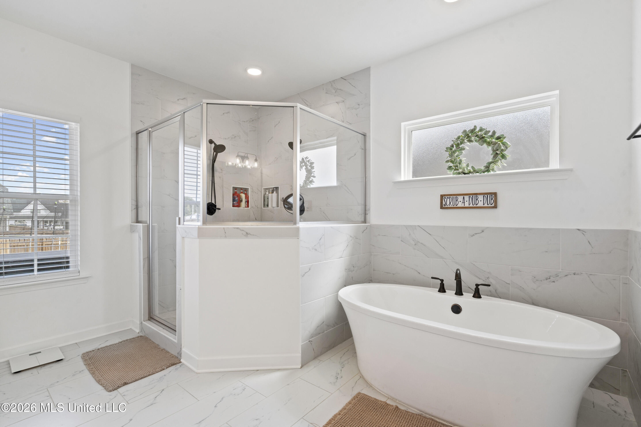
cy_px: 214
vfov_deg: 73.7
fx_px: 285
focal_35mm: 16
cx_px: 320
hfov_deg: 96.7
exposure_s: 1/20
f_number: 9.5
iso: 800
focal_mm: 16
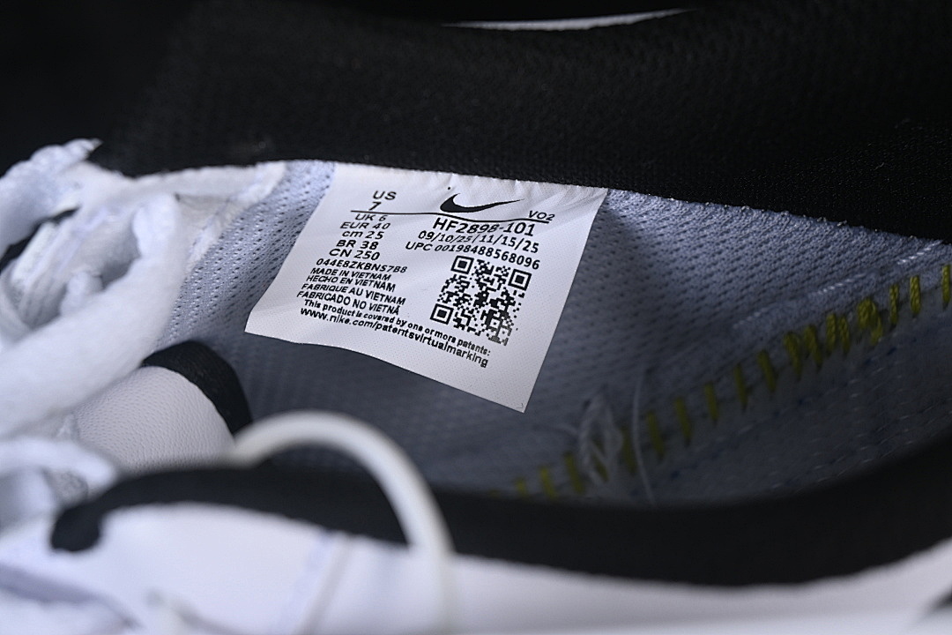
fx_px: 1983
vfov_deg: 18.2
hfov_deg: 27.0
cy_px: 318
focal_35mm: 75
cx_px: 476
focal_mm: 50
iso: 160
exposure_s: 1/100
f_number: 7.1
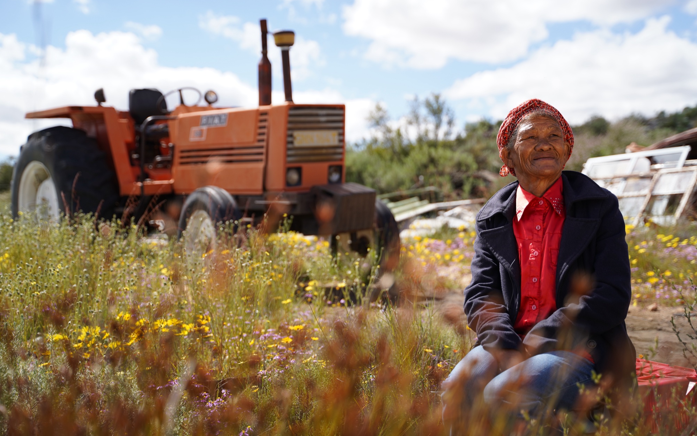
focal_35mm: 49
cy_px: 225
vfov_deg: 26.3
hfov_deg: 41.1
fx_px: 931
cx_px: 348
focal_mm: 48
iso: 100
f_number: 2.8
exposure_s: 1/1250
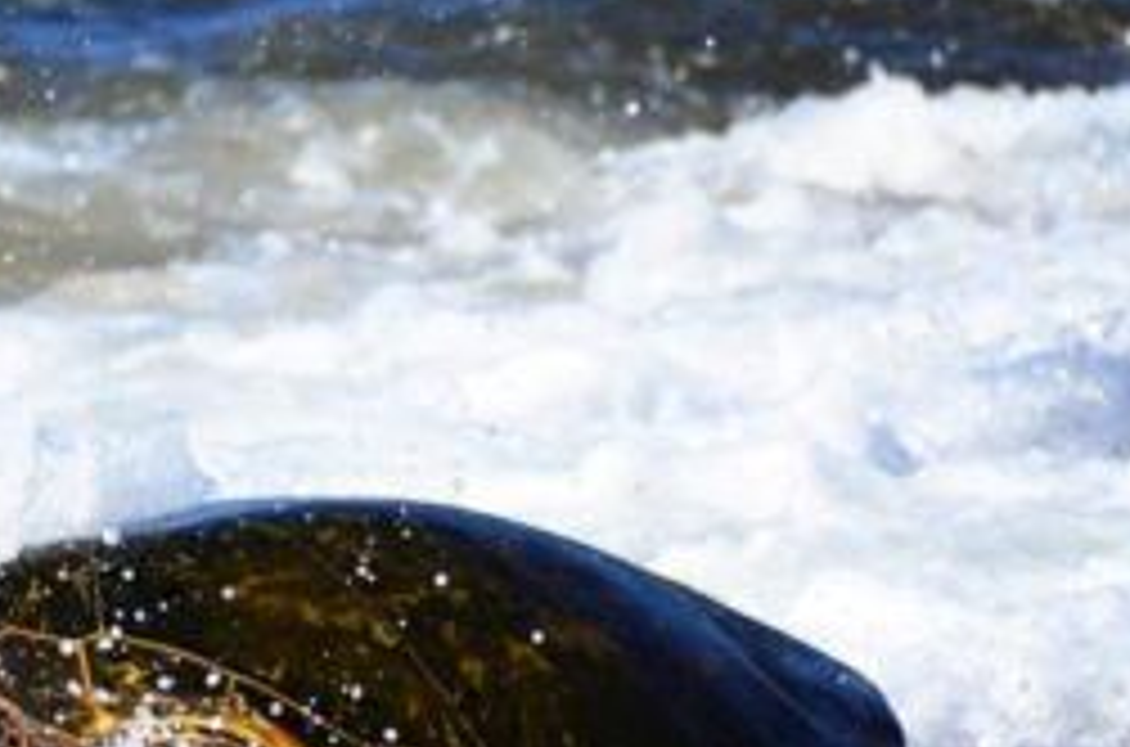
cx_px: -266
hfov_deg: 2.7
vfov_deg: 1.8
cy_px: 781
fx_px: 23921
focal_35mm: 764
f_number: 8
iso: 400
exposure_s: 1/1250
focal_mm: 200
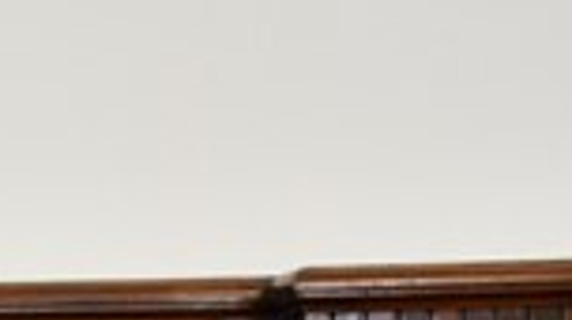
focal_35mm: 265
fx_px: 4014
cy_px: 996
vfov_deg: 4.4
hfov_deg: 7.9
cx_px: -384
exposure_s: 1/125
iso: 2000
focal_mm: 32
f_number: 4
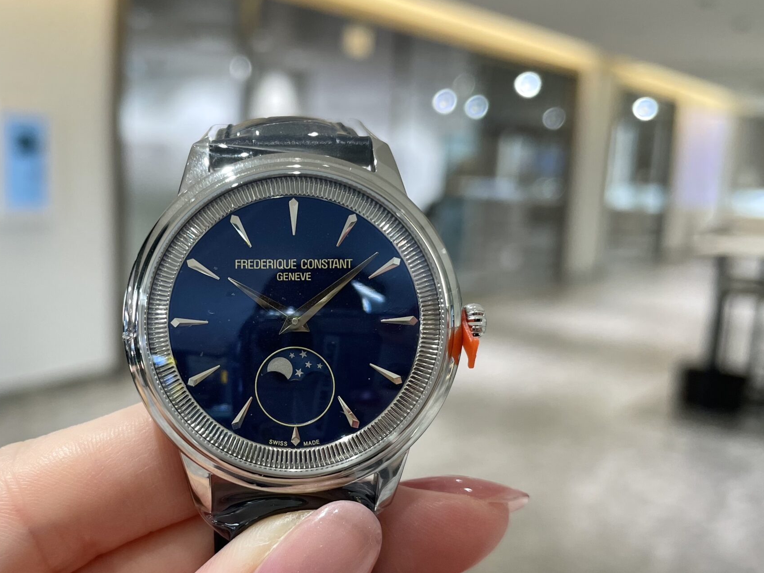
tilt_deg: -11.0
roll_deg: -1.2
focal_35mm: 39
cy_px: 355
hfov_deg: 47.2
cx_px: 259
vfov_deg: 36.6
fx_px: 861
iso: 100
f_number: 1.6
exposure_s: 1/120
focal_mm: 4.2
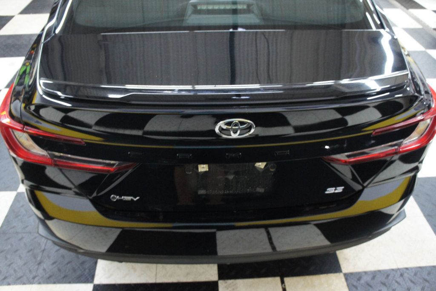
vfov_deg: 47.9
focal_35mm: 27
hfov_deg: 67.4
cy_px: 146
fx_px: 327
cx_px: 218
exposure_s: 1/40
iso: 1600
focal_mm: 18
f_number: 3.5
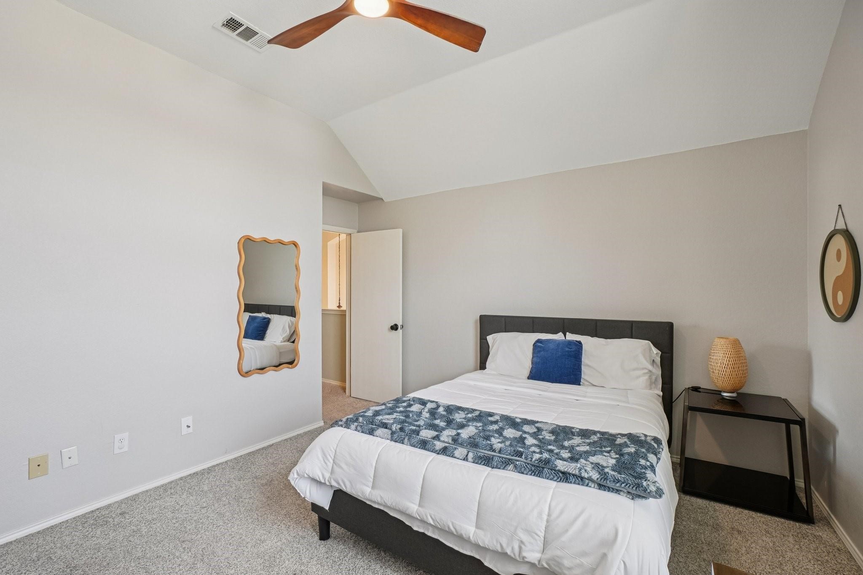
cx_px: 432
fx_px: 360
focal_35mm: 15
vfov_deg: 77.3
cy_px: 288
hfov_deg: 100.4
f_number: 8
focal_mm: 10
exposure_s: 1/25
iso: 400
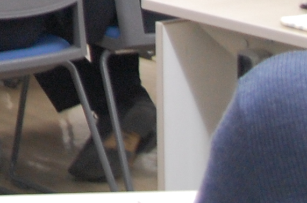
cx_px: -356
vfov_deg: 5.2
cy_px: -308
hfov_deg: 7.7
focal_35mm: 253
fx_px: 2154
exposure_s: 1/15
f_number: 4.2
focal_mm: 32
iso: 800
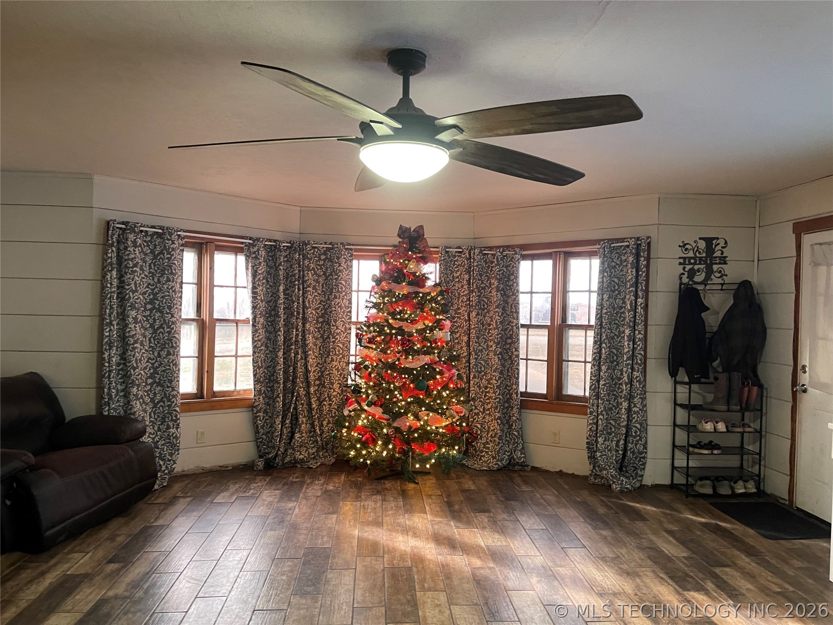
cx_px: 416
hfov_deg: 69.4
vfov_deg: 54.9
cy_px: 312
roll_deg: -0.5
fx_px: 602
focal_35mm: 25
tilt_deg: +0.4
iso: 400
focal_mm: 5.1
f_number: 1.6
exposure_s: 1/40
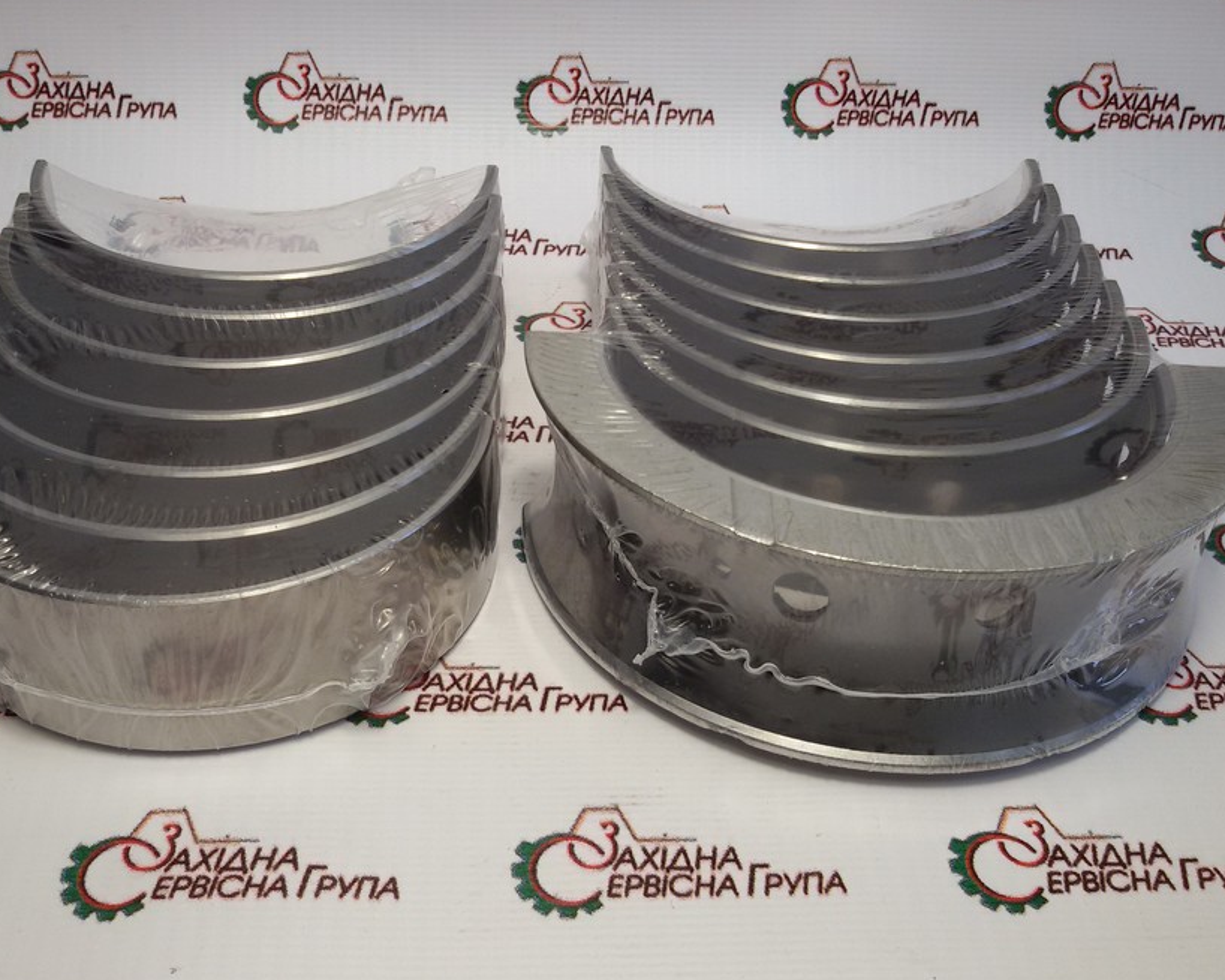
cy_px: 527
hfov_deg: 49.1
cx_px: 571
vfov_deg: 40.1
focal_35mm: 37
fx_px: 1341
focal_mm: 2.93
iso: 40
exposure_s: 1/100
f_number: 2.4
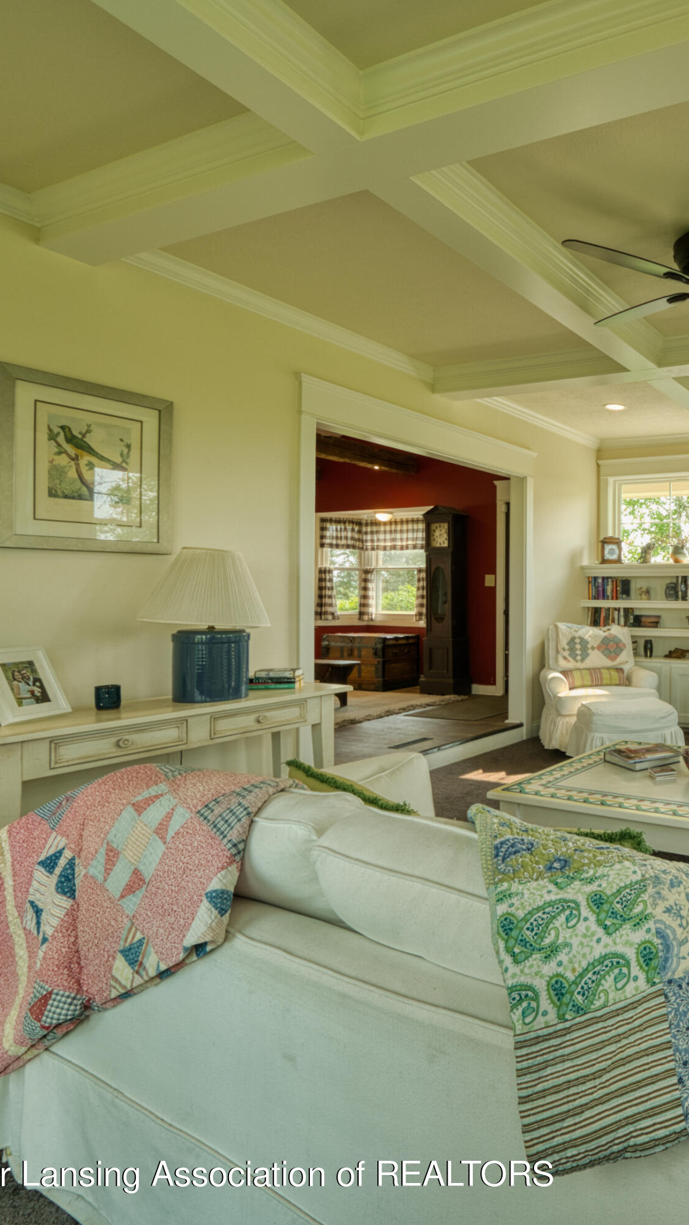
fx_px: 617
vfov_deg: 89.6
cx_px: 731
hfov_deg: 45.9
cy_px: 613
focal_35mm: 19
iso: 400
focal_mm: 12
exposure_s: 1/30
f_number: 9
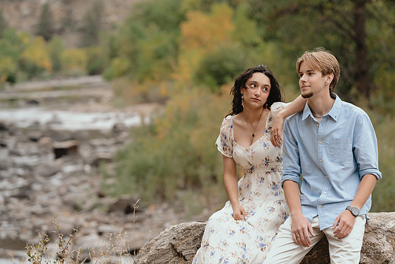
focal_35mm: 124
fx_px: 1361
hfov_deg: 16.5
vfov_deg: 11.1
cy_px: 132
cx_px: 198
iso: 320
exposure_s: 1/250
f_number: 3.5
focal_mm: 124
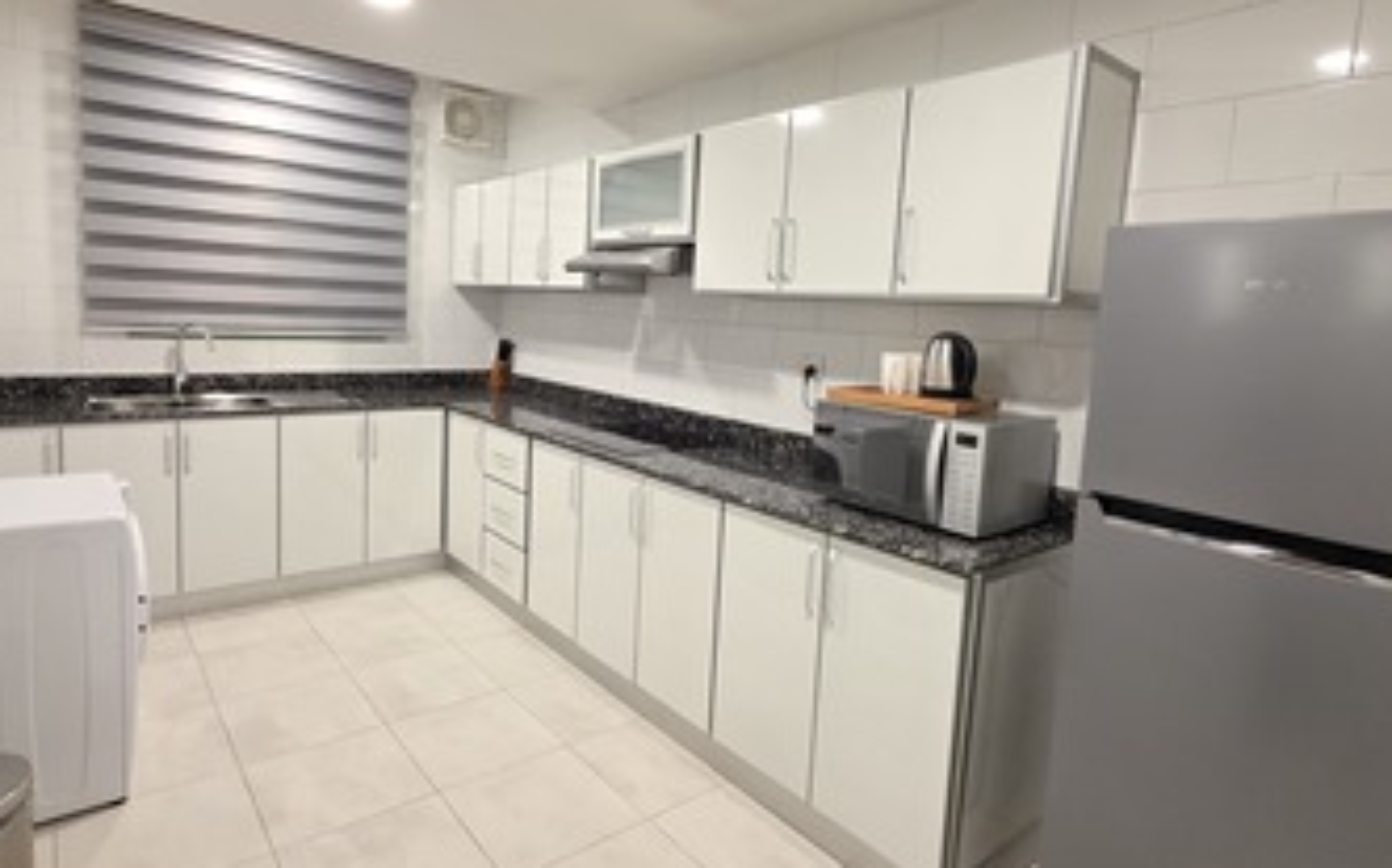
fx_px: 720
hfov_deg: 88.0
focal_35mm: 19
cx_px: 660
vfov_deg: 62.1
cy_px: 400
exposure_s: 1/50
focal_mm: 2.2
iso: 400
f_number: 1.9
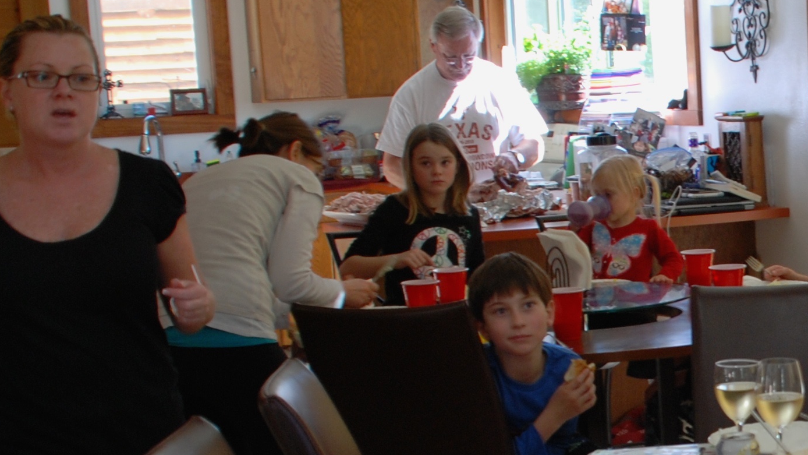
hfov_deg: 25.1
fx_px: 1693
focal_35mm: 79
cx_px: 867
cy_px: 403
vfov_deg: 15.1
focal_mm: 18
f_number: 3.5
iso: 200
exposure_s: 1/50
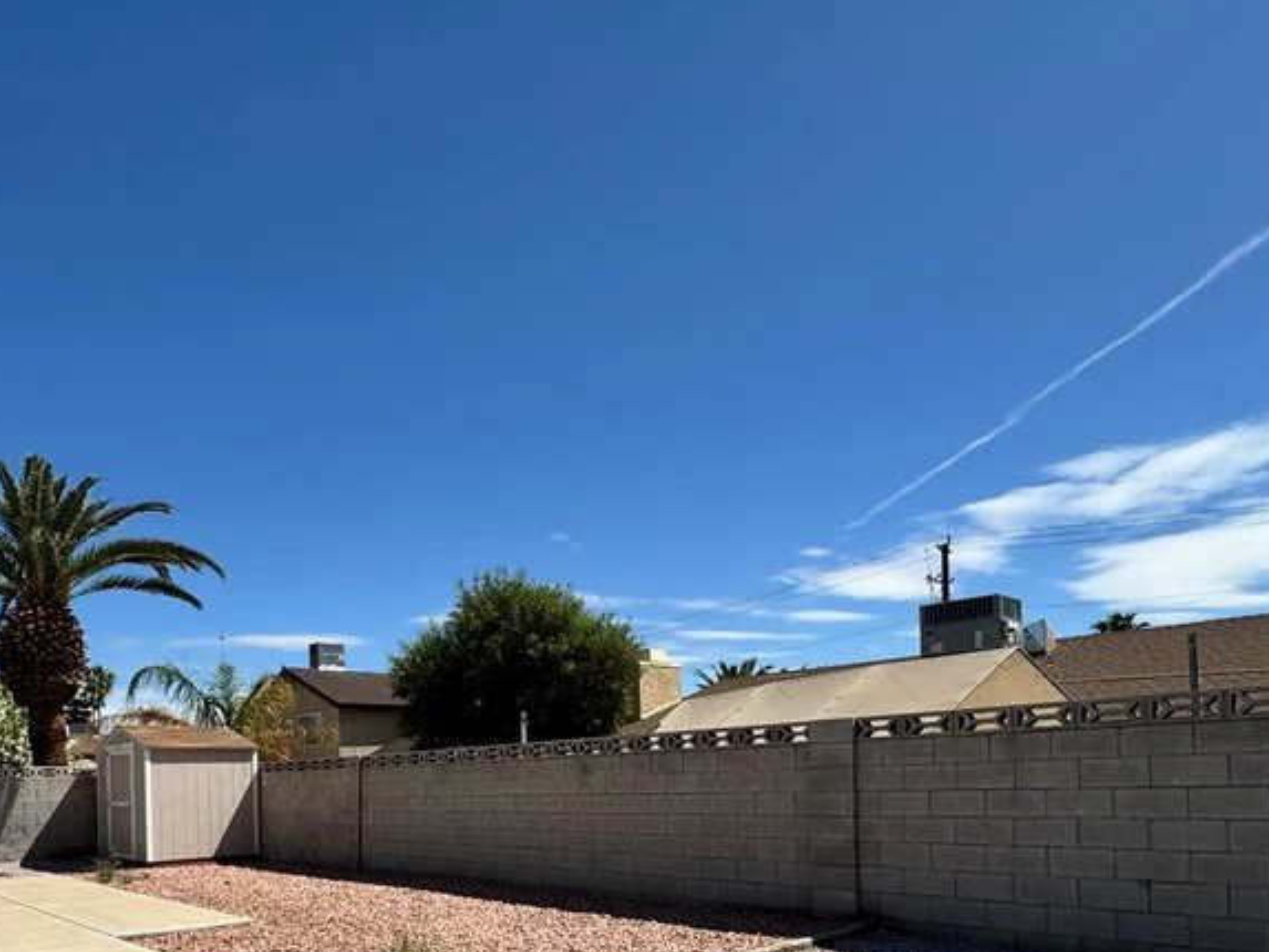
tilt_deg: +0.5
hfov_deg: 68.8
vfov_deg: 51.2
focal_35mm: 25
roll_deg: +1.6
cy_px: 773
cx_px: 516
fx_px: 917
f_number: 2.2
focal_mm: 2.22
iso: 50
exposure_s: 1/2985
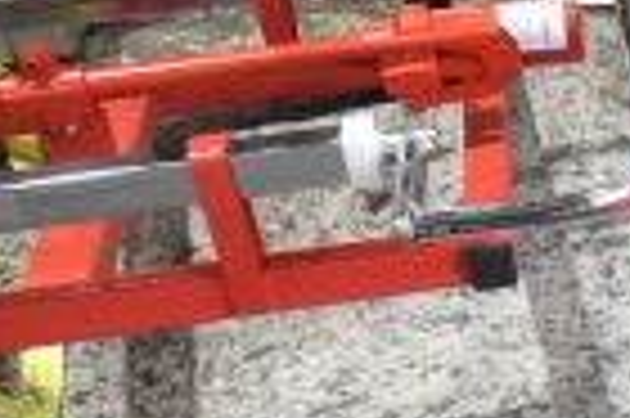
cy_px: 753
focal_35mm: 118
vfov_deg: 10.8
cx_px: 1206
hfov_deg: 14.7
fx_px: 2063
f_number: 3.5
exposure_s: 1/160
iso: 1400
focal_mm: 18
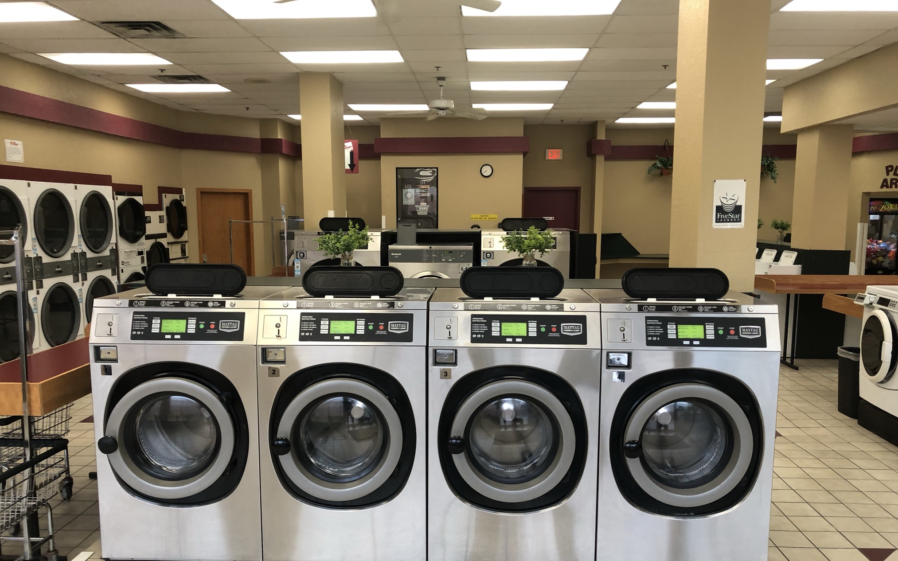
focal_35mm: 30
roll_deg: +0.1
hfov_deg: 62.9
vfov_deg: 41.7
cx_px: 449
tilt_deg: -8.5
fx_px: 734
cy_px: 322
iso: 40
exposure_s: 1/30
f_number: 1.8
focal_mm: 3.99
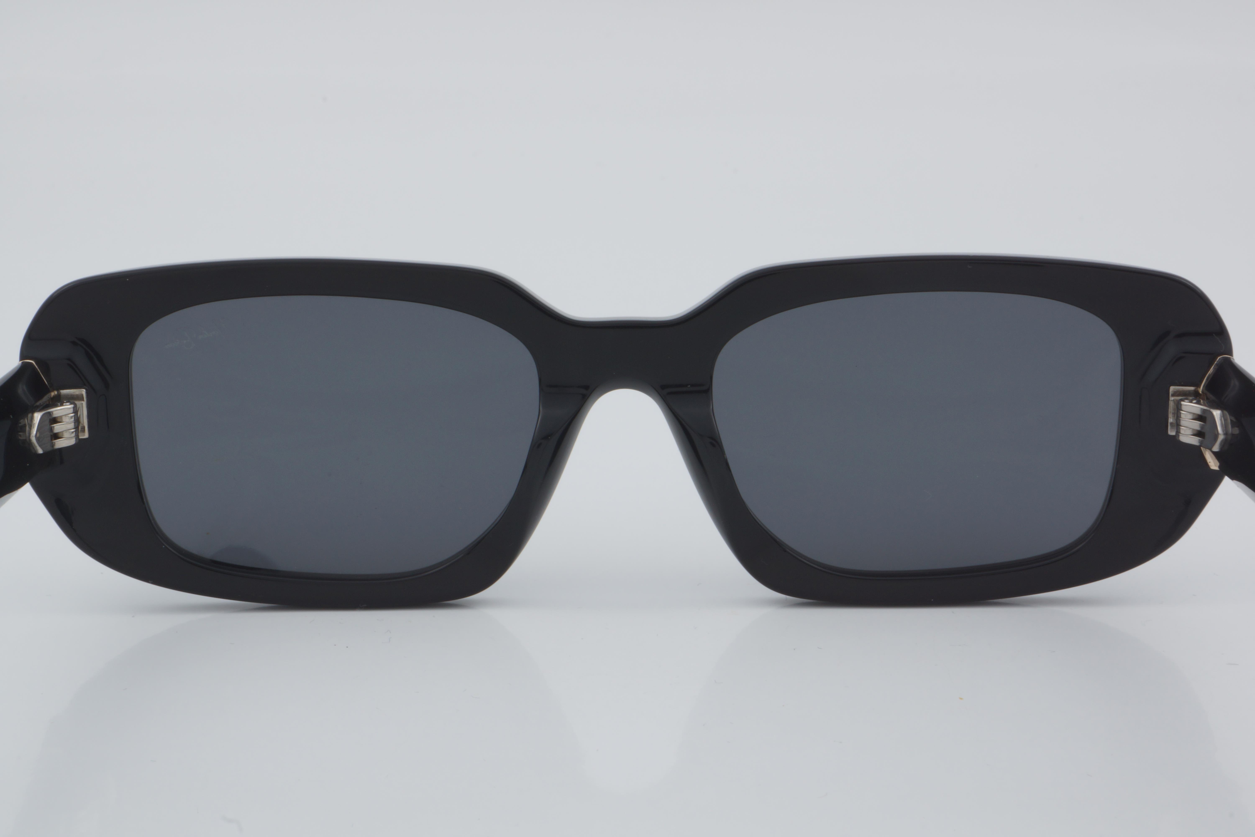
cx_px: 628
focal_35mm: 82
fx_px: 2876
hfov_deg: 24.6
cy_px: 418
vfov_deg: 16.6
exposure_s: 1/4
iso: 100
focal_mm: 55
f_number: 32
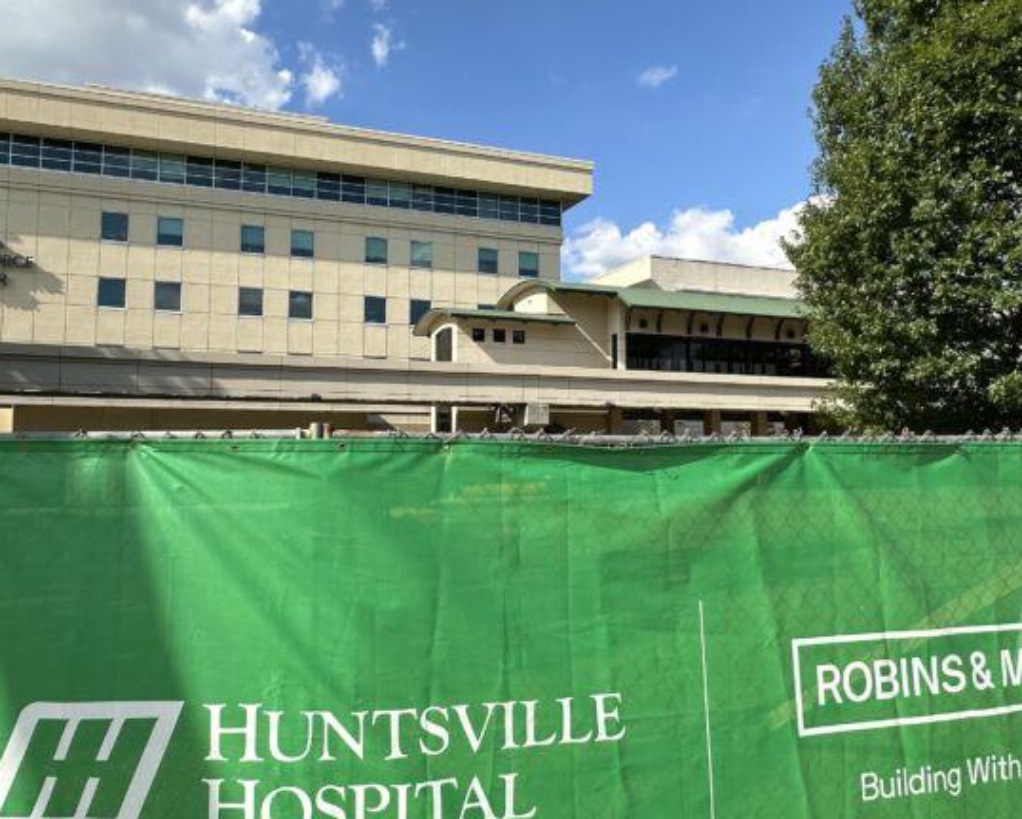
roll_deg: -0.3
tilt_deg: +4.3
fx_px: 787
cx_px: 452
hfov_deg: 65.8
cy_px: 393
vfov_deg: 55.0
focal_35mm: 26
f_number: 2.2
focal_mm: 2.22
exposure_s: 1/1795
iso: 50
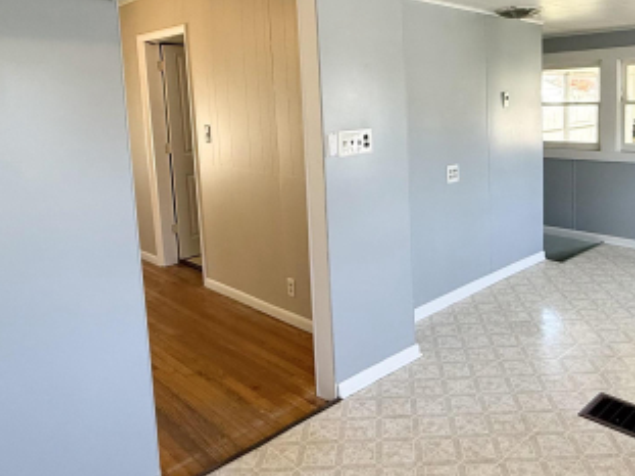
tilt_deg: -5.9
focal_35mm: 30
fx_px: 550
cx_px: 393
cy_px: 163
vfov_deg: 46.1
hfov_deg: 59.3
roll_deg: +2.0
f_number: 2.2
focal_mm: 2.22
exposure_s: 1/120
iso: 125
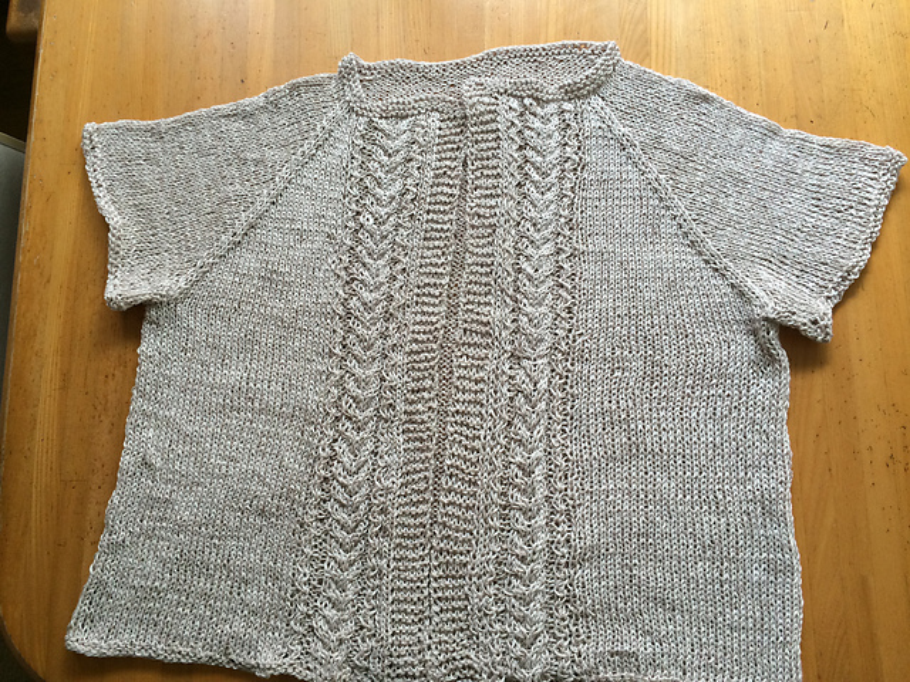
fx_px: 789
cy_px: 341
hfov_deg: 60.0
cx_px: 455
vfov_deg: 46.8
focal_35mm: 30
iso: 50
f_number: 2.2
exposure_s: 1/30
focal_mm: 4.12
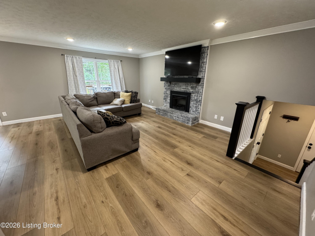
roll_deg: -0.8
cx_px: 158
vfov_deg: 85.7
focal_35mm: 14
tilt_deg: -18.6
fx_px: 127
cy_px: 118
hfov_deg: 102.1
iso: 320
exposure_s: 1/60
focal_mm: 2.22
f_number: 2.2
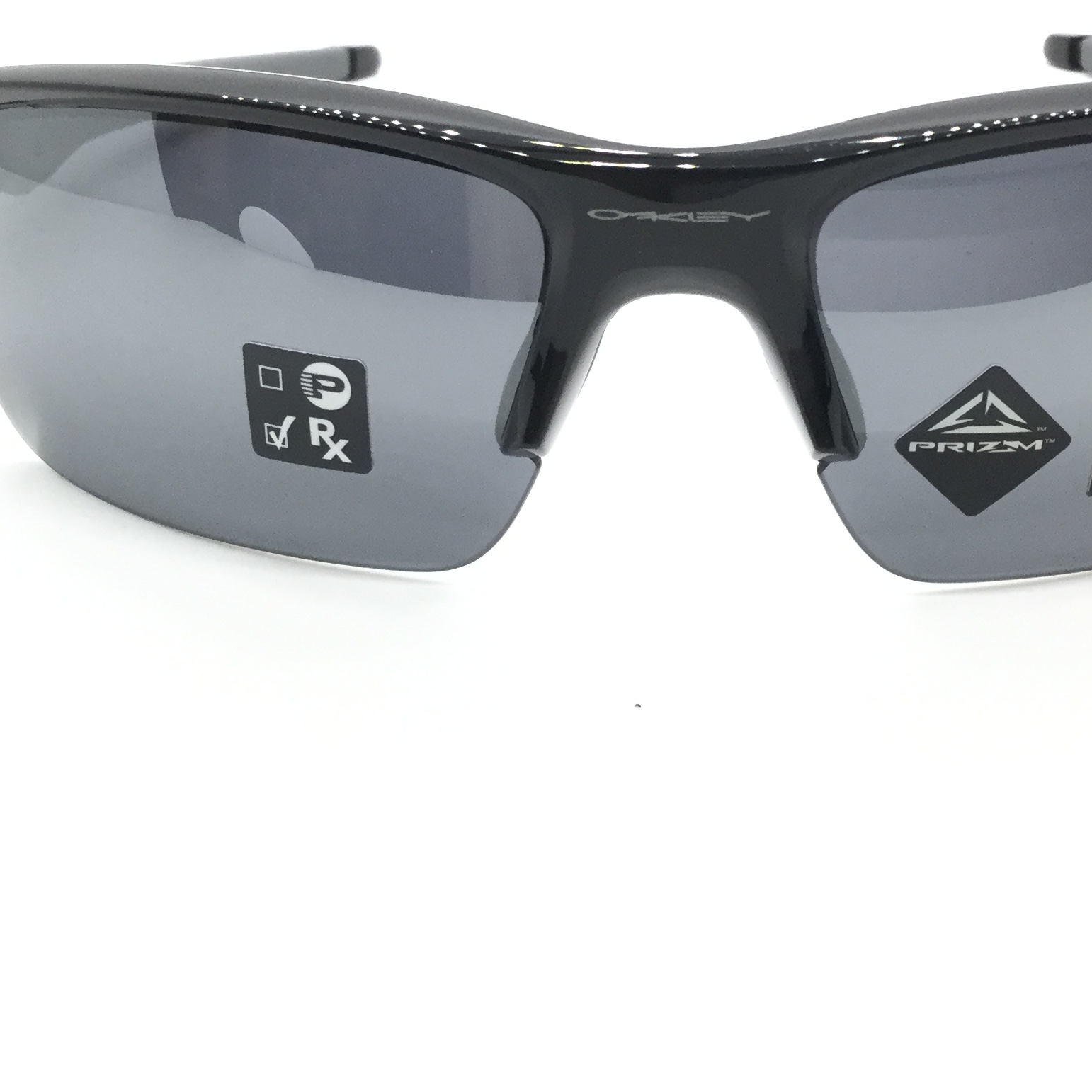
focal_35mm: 58
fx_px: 2070
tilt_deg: -28.3
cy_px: 341
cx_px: 668
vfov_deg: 29.3
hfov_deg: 29.5
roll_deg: -0.7
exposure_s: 1/33
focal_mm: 3.3
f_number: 2.4
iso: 40
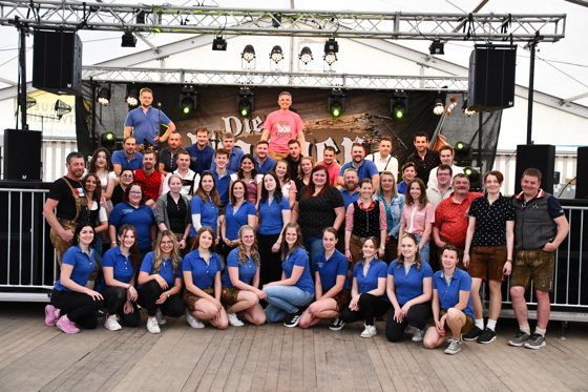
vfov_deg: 34.2
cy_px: 196
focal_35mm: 39
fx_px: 637
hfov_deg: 49.6
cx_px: 294
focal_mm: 26
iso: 1800
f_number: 3.8
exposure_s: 1/125
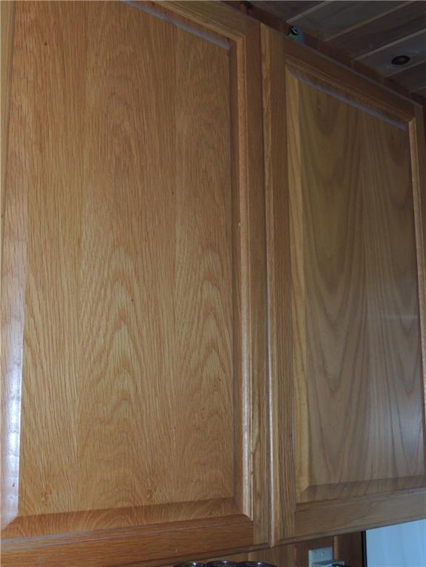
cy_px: 284
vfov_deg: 40.4
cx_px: 213
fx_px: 771
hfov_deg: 30.9
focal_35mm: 47
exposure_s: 1/30
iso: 200
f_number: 7
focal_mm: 8.3
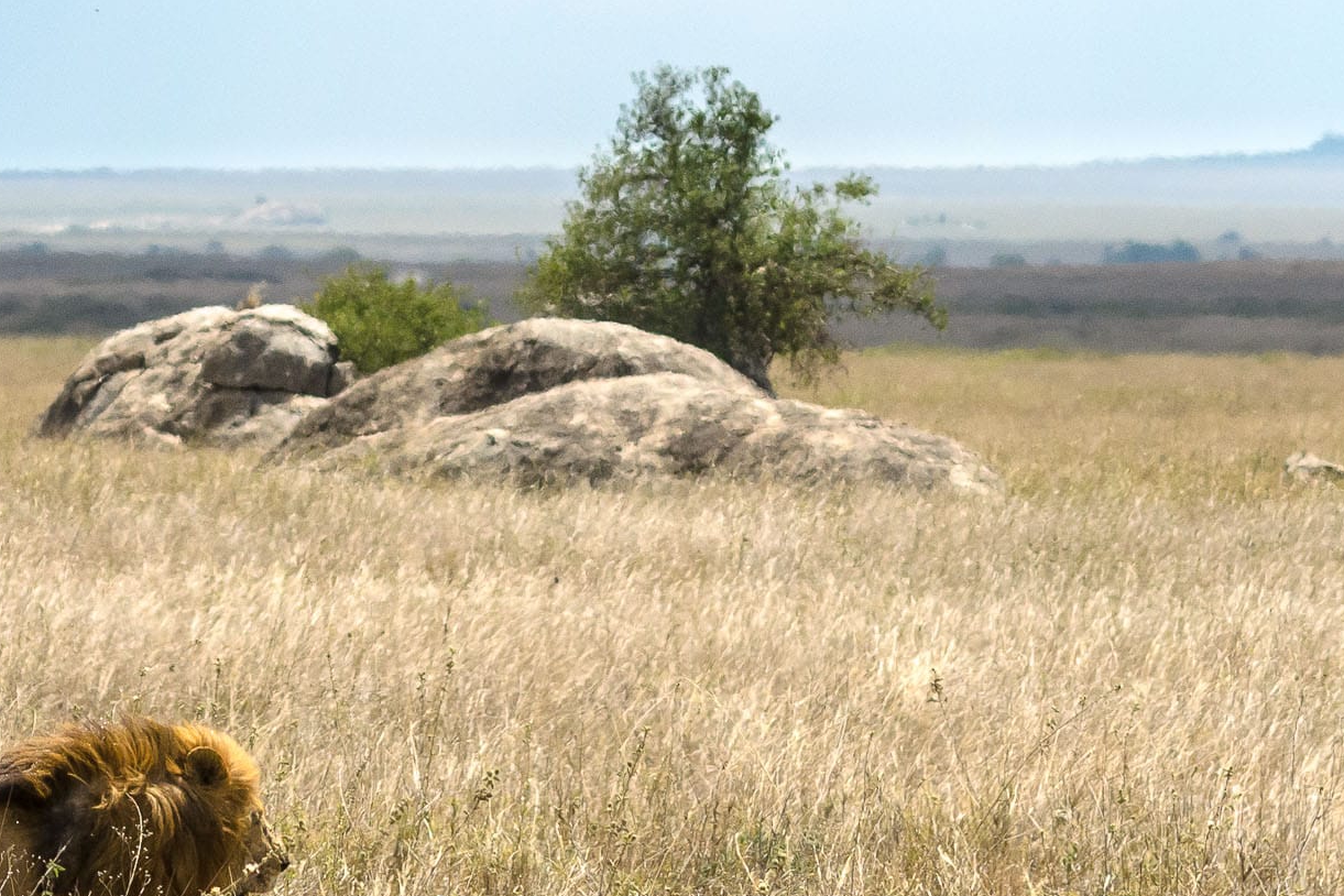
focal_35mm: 479
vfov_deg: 2.9
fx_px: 17881
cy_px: 589
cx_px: -1
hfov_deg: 4.3
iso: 400
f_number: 6.3
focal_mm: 120
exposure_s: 1/1600
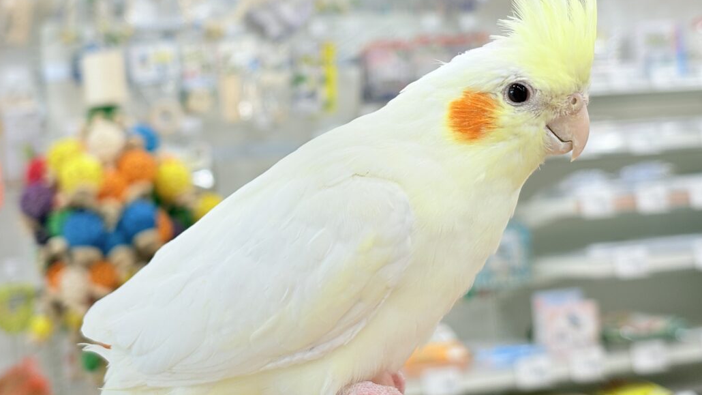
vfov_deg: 18.2
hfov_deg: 31.9
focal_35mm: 66
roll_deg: +6.5
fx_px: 1228
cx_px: 338
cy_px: 136
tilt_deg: +3.1
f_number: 1.6
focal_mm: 5.96
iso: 32
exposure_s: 1/50
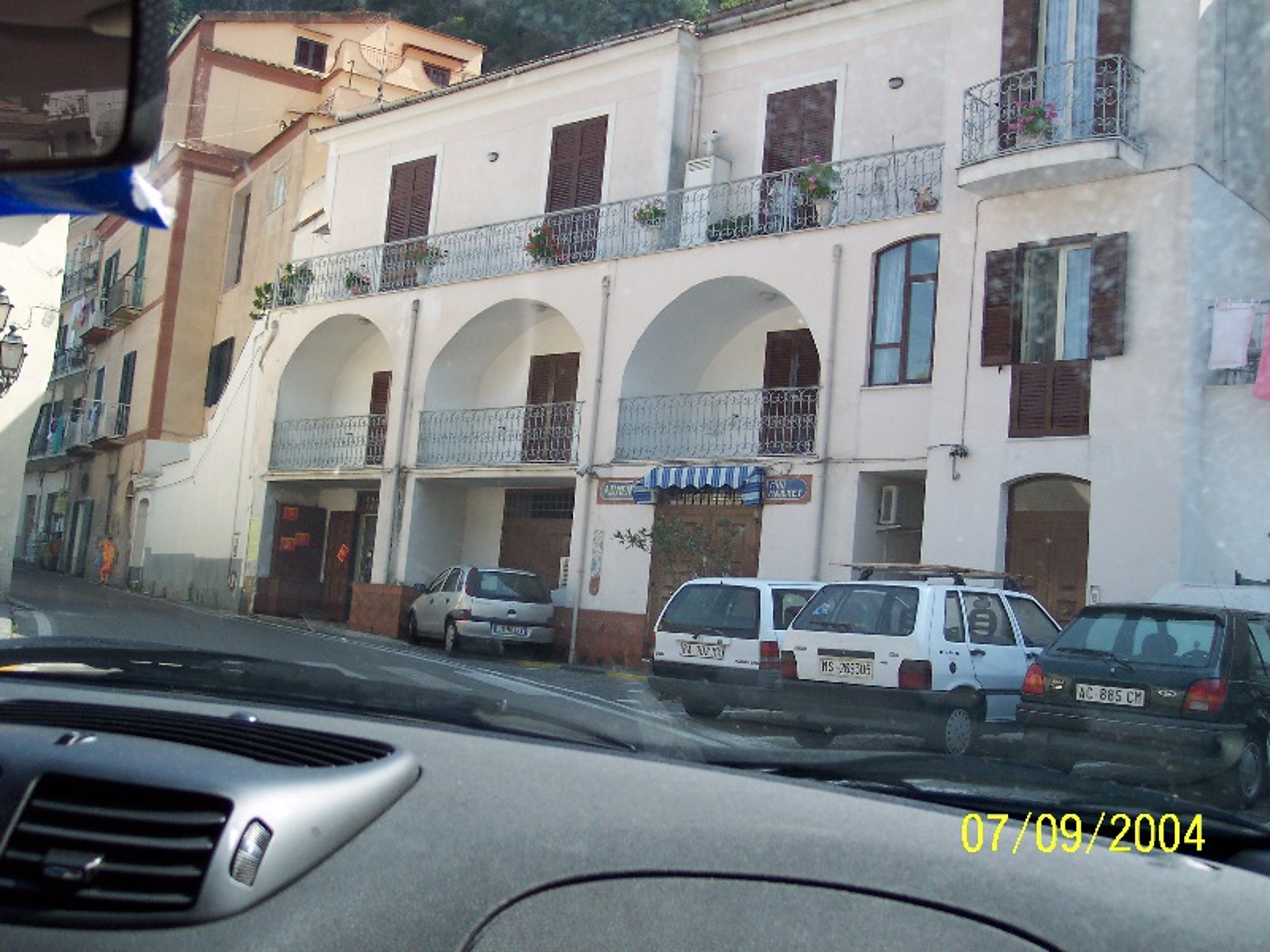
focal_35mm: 38
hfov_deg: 49.0
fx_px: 1394
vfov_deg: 37.7
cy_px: 476
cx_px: 635
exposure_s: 1/700
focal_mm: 8
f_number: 2.8
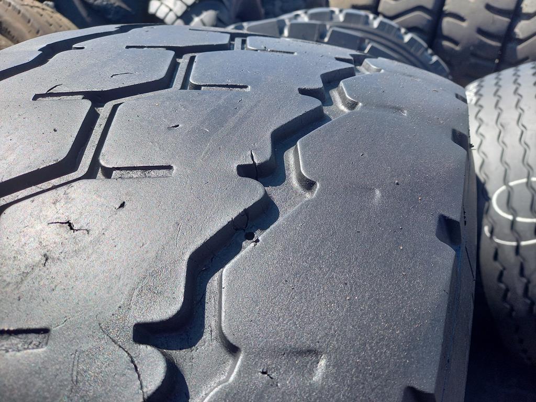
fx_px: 387
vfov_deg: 54.9
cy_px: 201
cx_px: 268
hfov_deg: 69.4
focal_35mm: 25
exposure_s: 1/432
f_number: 1.8
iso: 50
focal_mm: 4.65
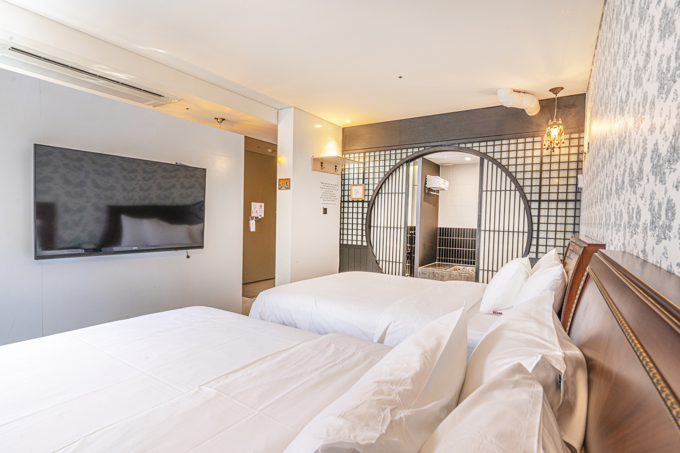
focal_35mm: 18
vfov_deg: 67.4
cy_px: 226
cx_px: 340
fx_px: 340
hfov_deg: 90.0
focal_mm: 18
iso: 160
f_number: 11
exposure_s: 1
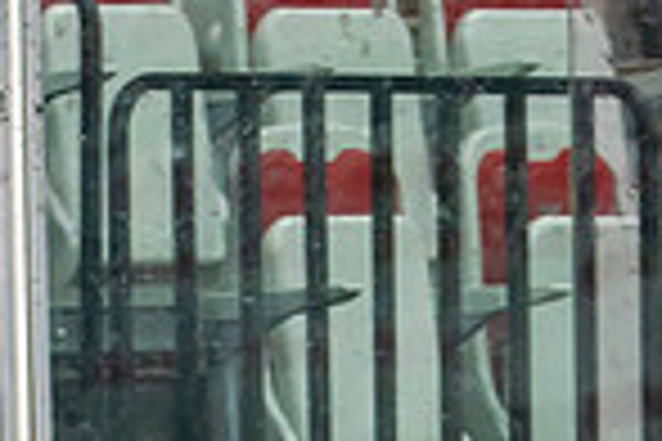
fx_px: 14710
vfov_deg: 1.7
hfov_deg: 2.6
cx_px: 1279
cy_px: 912
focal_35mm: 800
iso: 640
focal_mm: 120
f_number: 3.2
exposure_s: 1/640
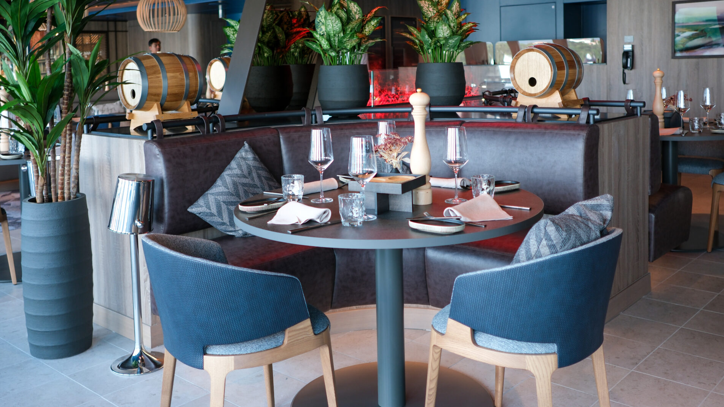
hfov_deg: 54.0
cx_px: 362
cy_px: 214
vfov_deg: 32.0
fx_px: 710
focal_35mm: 37
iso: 250
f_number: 2
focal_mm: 23
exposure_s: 1/100
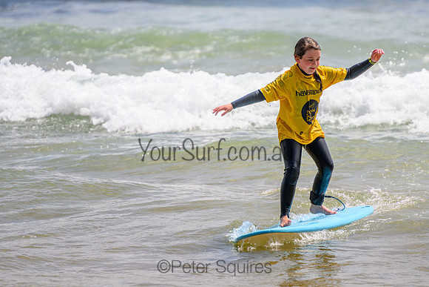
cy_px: 160
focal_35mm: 472
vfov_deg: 2.9
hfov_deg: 4.4
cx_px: 227
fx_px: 5629
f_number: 5.6
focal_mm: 400
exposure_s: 1/2000
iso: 160
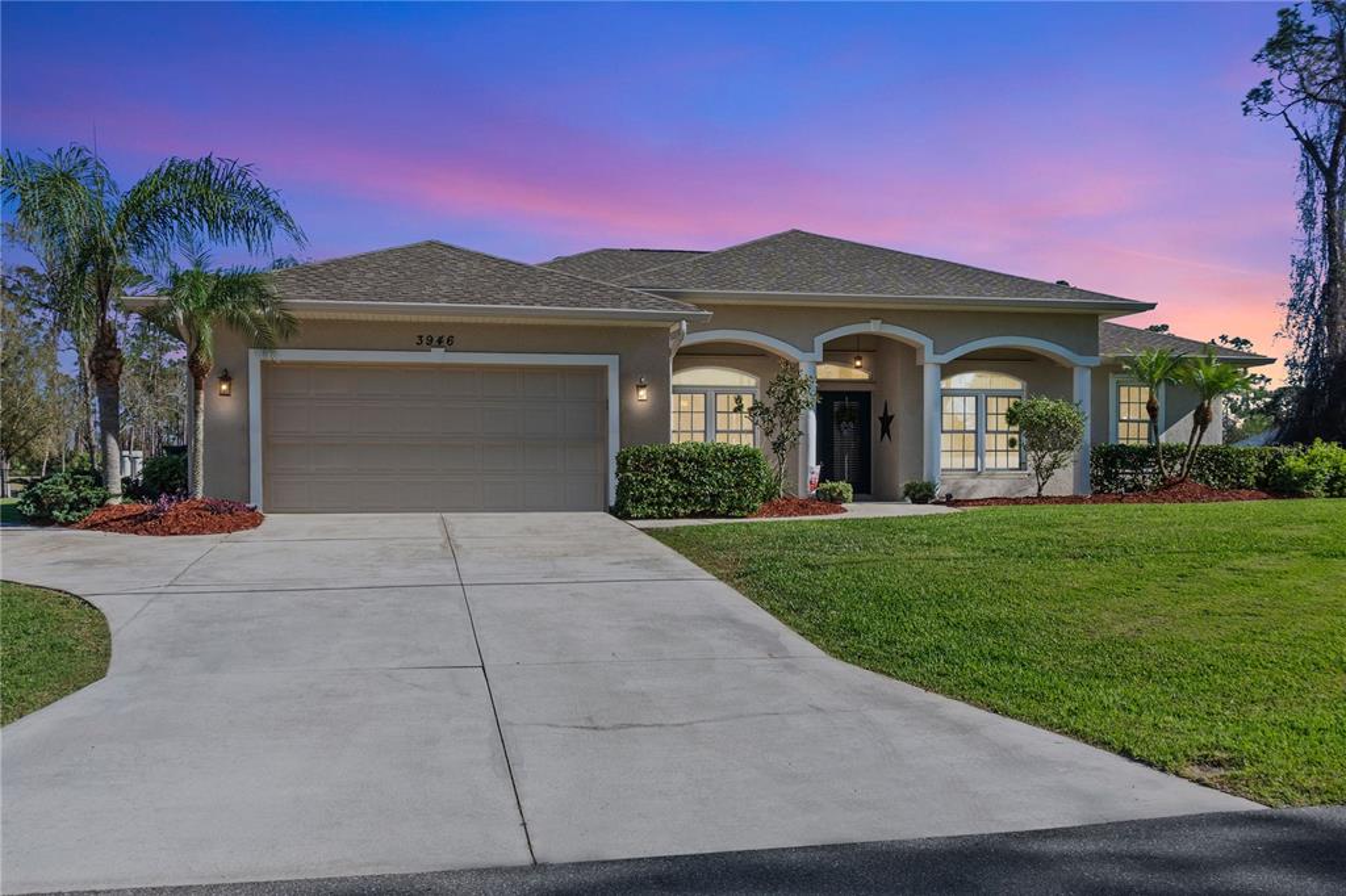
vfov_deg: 39.9
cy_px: 448
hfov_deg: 57.2
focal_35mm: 33
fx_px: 1233
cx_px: 673
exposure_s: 1/1250
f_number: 8
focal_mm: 22
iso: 400
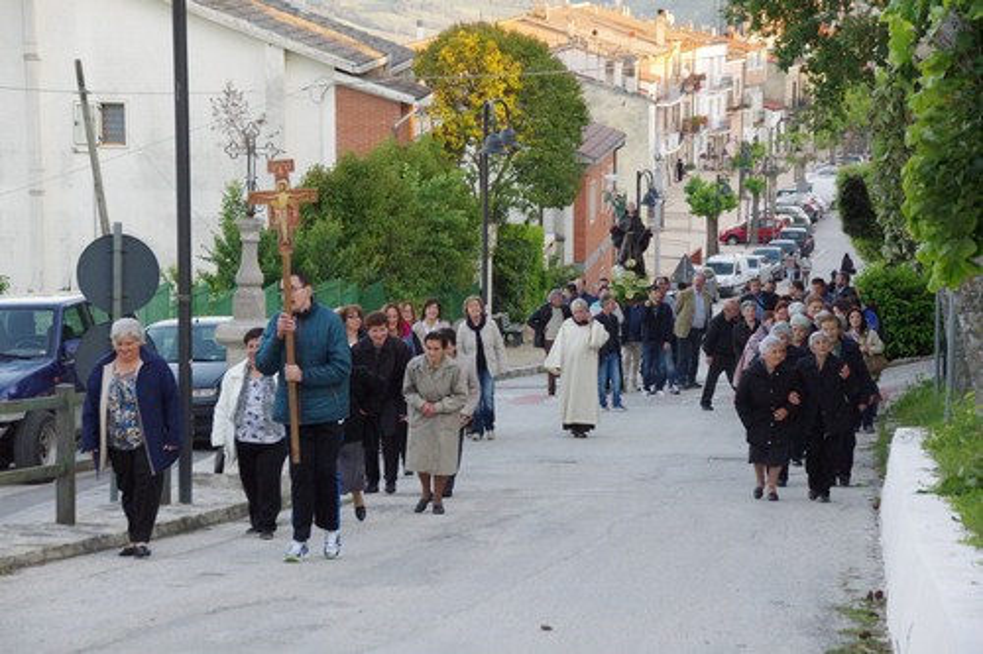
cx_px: 492
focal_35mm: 132
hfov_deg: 15.5
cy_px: 327
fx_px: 3603
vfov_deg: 10.4
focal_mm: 88
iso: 3200
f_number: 8
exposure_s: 1/250
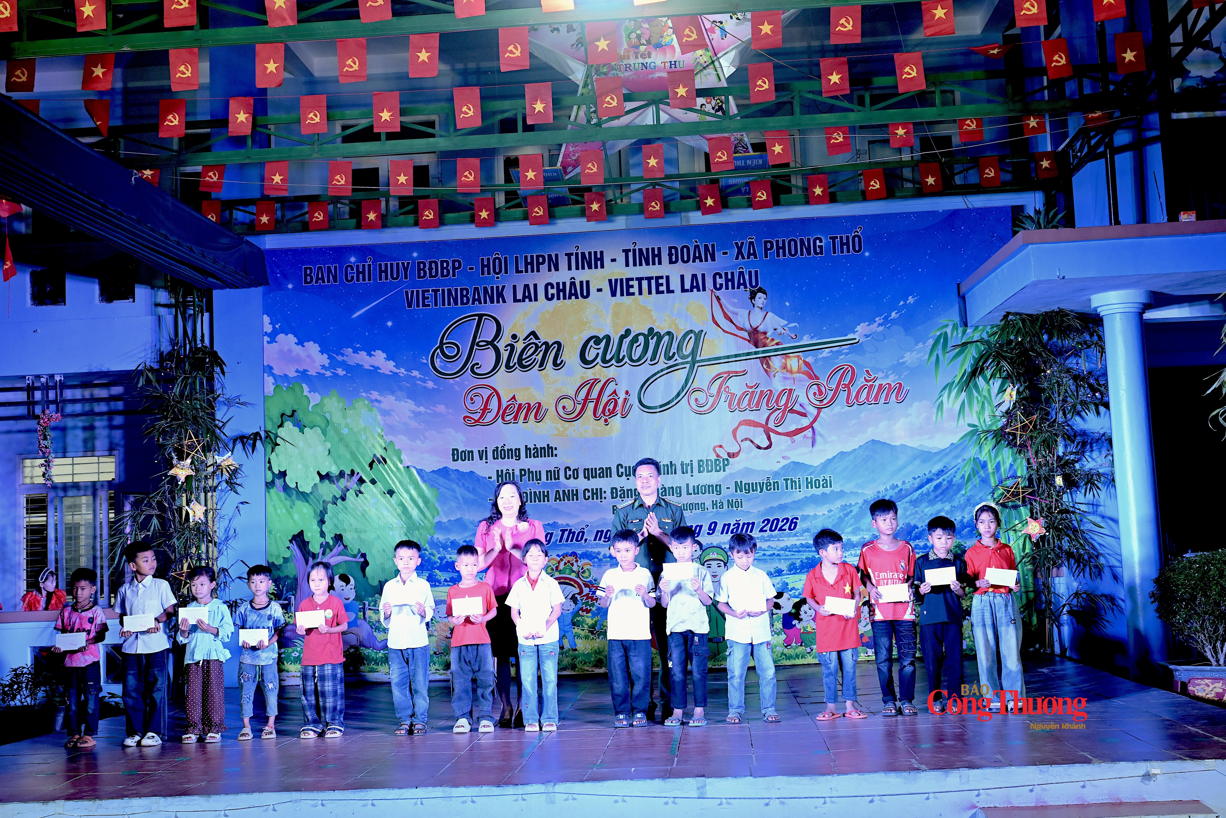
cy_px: 409
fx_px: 1362
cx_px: 613
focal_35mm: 40
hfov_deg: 48.5
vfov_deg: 33.4
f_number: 5.6
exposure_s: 1/100
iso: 1250
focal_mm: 40
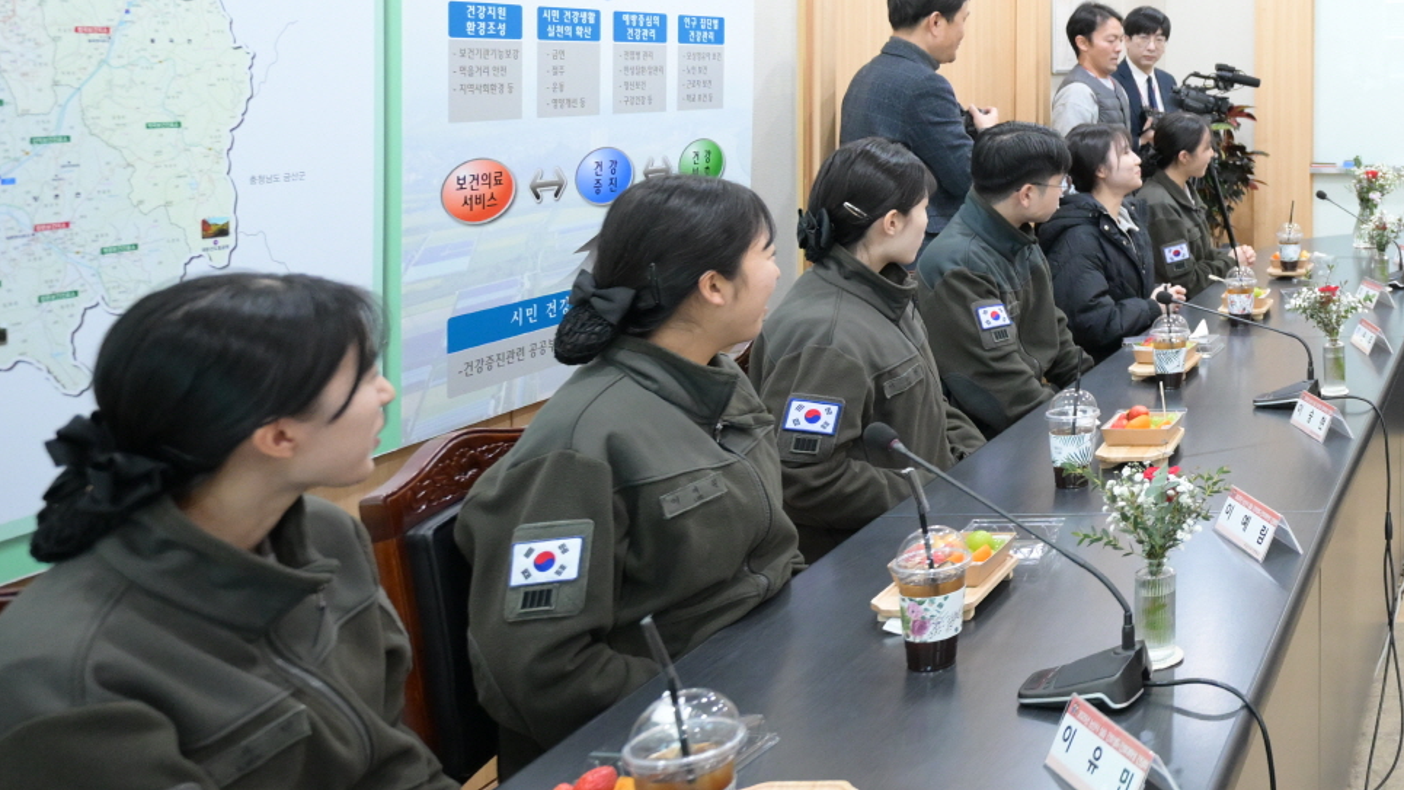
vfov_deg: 29.0
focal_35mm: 39
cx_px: 1618
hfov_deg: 39.5
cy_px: 89
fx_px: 1465
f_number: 2.8
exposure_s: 1/200
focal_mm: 14.5
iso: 2000
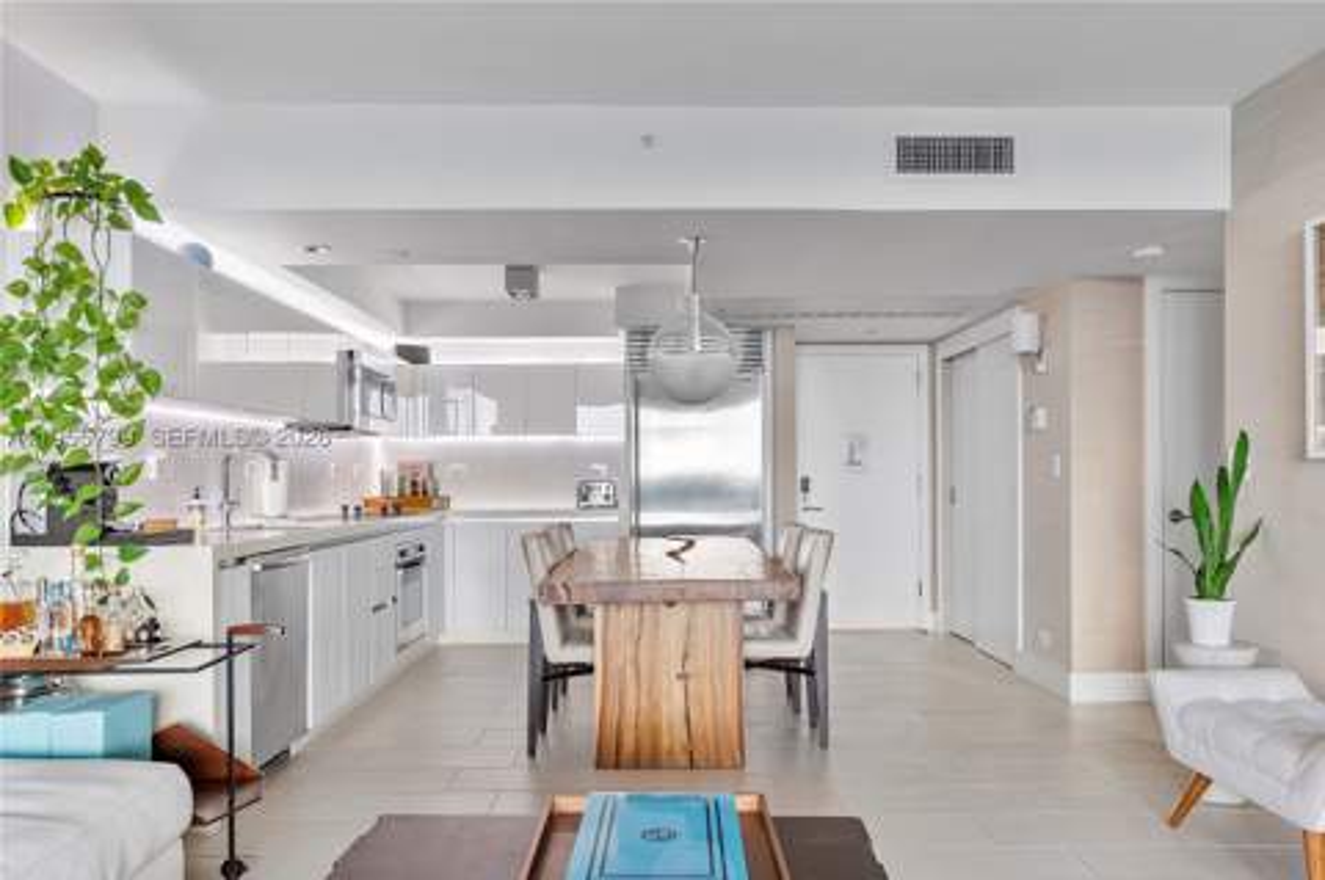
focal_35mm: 26
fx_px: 956
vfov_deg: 49.5
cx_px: 662
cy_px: 440
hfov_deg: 69.4
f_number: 8
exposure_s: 1/4
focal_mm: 26
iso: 640
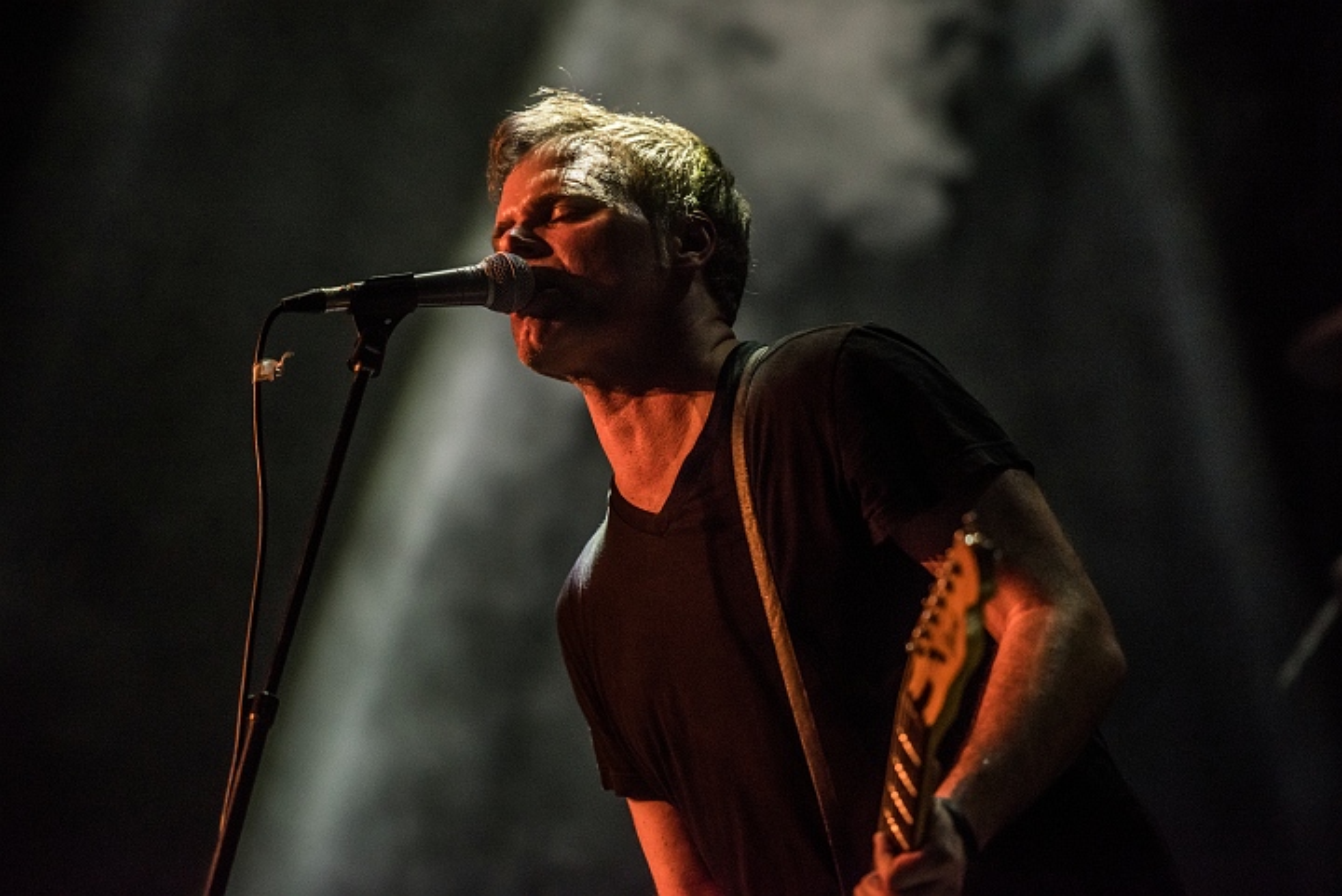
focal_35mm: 180
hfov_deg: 11.4
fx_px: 6714
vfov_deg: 7.6
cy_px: 448
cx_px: 671
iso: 2000
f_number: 2.8
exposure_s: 1/100
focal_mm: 180
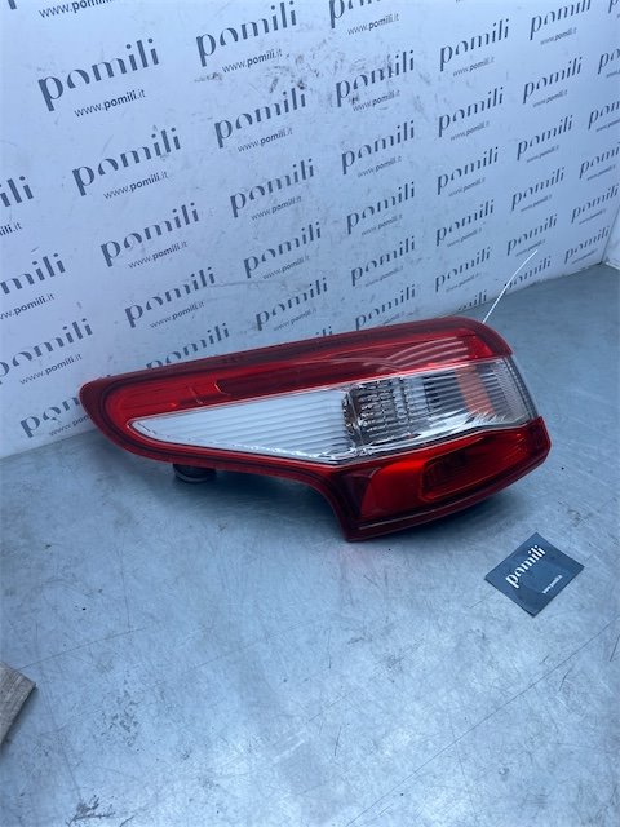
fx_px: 621
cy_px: 414
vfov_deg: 67.3
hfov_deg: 53.1
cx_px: 310
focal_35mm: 26
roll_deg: -3.6
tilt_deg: -35.2
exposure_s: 1/1170
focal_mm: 4.25
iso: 32
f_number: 1.8
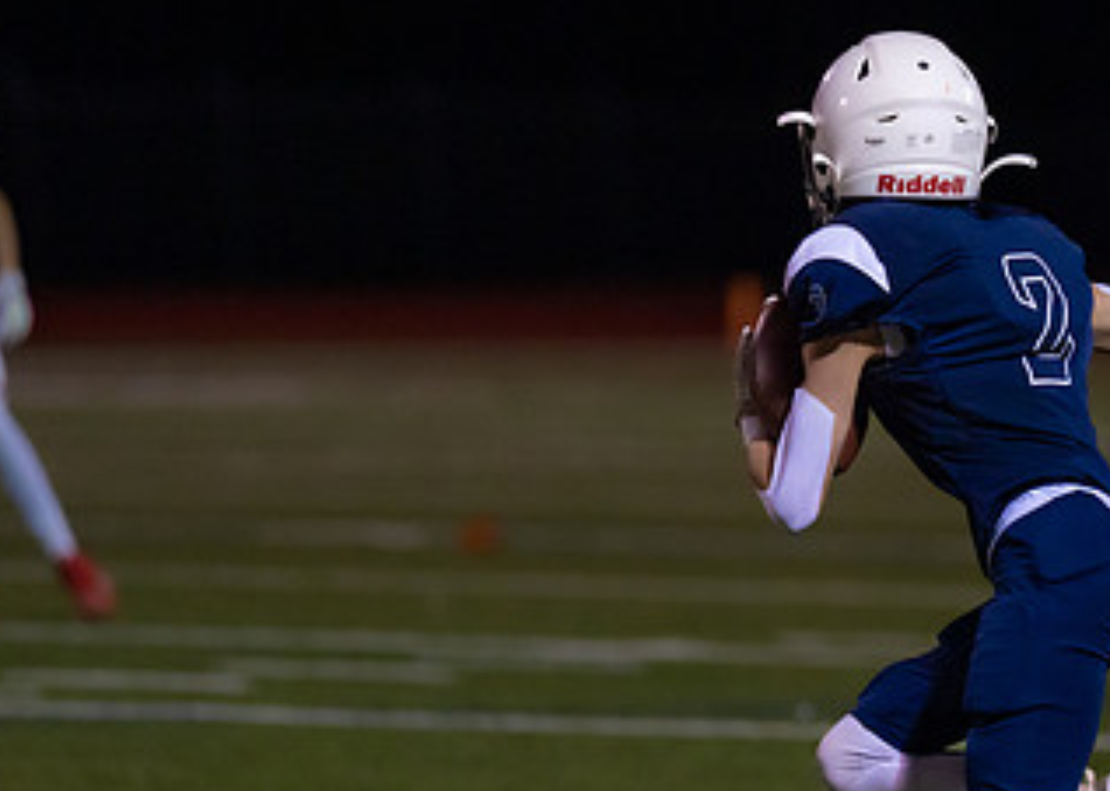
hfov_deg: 3.8
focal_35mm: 532
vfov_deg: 2.7
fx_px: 16761
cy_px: 546
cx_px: 1131
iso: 1600
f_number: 2.8
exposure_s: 1/1000
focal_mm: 200
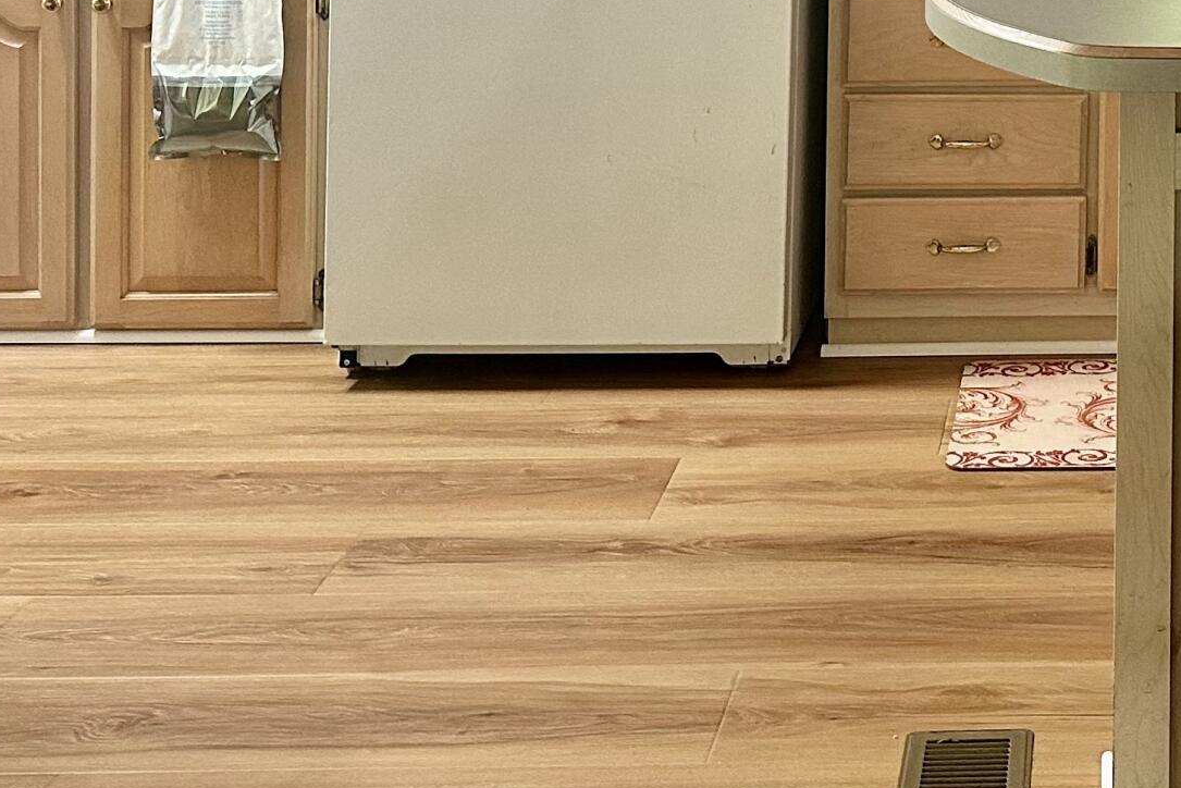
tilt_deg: +0.3
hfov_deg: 27.2
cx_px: 1240
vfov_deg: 17.7
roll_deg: -0.5
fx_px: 2264
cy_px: -394
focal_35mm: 69
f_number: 1.78
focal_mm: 6.86
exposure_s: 1/60
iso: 320
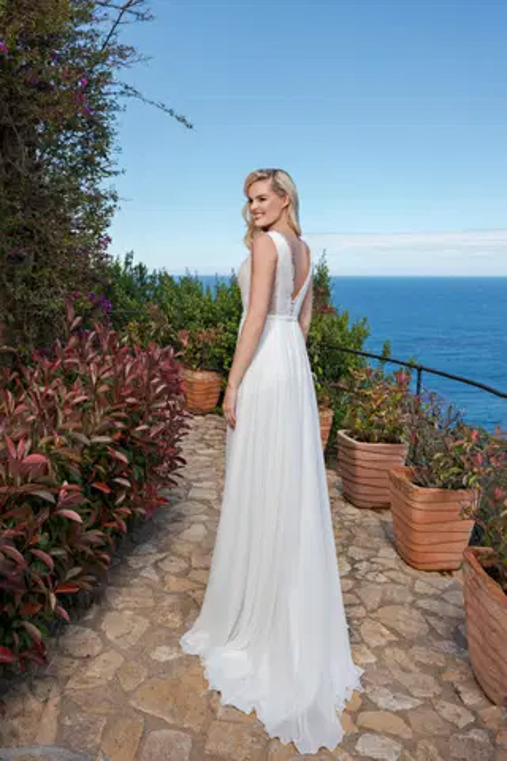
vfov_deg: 63.7
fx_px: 613
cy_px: 380
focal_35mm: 29
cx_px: 254
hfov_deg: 45.0
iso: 100
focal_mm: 29
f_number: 3.5
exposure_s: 1/800
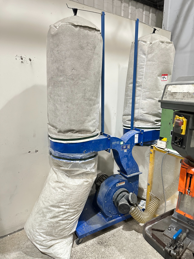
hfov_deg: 56.8
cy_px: 130
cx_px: 97
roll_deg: -1.1
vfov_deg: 71.6
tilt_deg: -12.9
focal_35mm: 24
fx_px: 179
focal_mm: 6.86
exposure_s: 1/60
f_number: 1.78
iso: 640
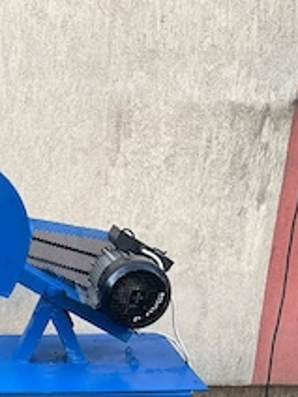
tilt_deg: -19.5
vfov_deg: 36.4
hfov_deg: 28.5
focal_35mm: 49
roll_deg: +0.3
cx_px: 30
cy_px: 361
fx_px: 562
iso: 80
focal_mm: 4.2
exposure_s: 1/121
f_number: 1.6
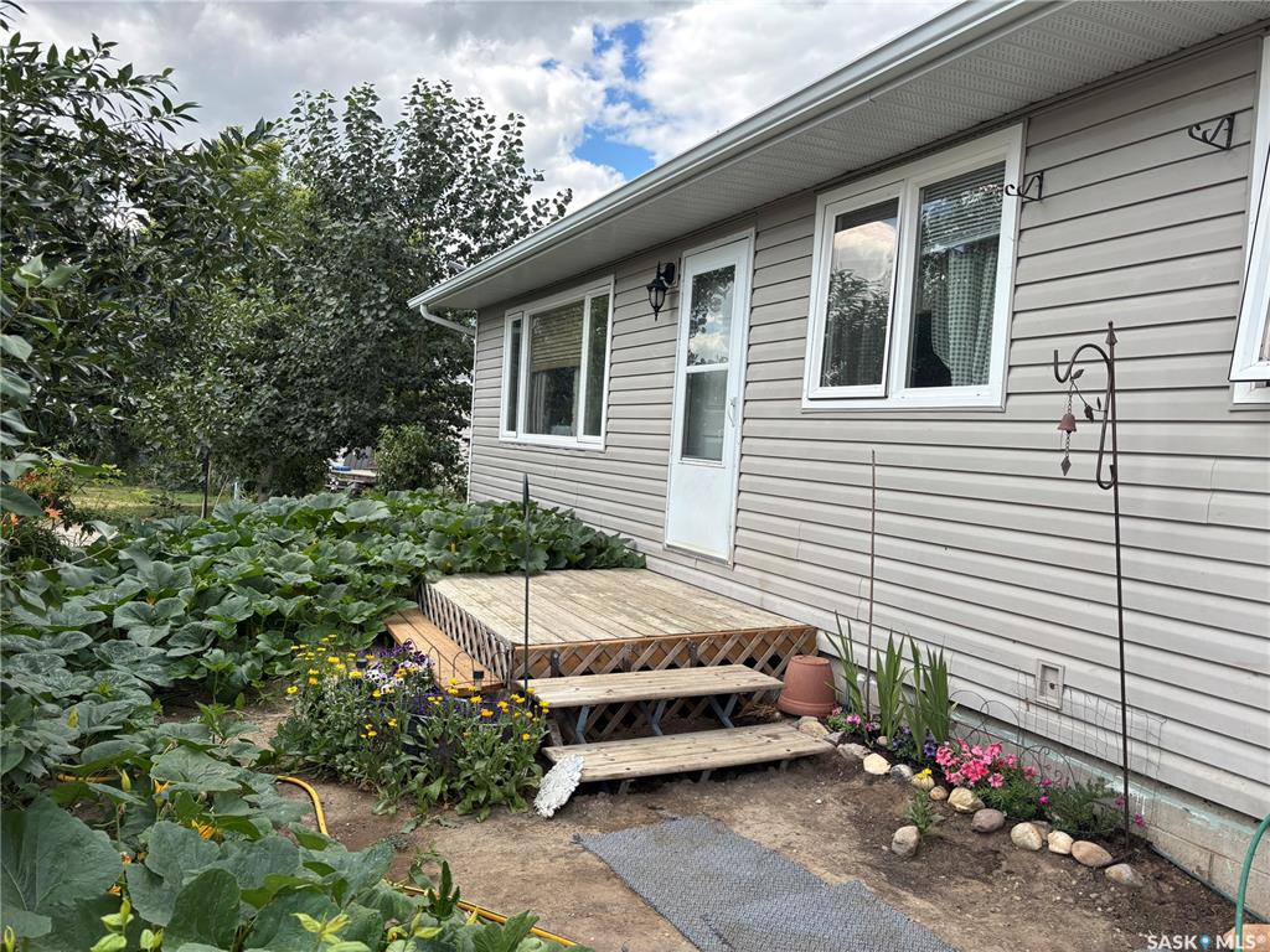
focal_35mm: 26
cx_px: 635
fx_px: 954
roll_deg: -2.9
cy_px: 476
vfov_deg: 53.1
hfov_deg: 67.3
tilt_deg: -6.6
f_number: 1.6
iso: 50
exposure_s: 1/1068
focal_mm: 5.96
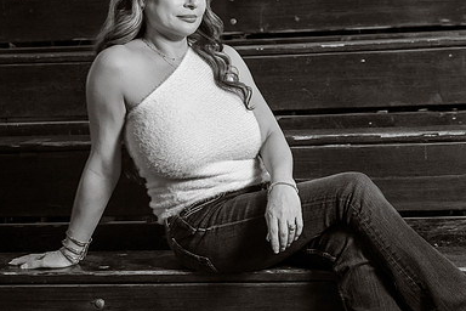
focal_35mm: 74
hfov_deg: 27.2
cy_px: 83
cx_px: 306
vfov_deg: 18.3
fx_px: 958
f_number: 4
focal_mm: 49
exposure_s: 1/60
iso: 800
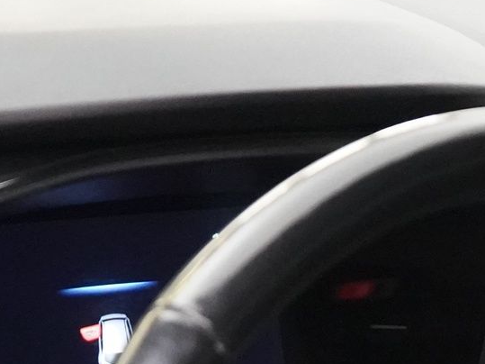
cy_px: 737
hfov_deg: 11.0
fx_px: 2437
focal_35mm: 174
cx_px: 662
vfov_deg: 8.1
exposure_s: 1/100
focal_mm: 39
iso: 12800
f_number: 4
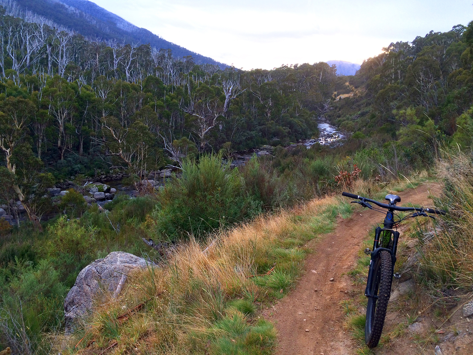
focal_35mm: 29
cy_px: 178
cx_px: 236
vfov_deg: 48.2
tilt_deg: -13.8
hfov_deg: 61.7
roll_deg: -0.8
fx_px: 396
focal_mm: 4.15
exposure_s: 1/60
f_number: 2.2
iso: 50
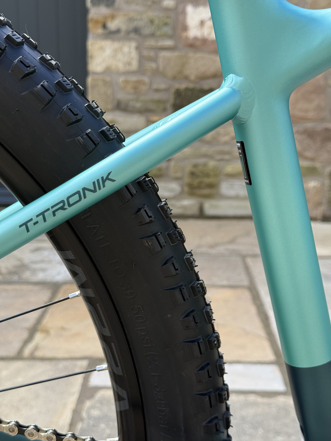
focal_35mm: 48
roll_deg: -1.0
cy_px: 220
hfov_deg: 30.3
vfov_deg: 39.7
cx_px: 166
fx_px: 612
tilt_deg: -12.3
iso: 100
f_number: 1.78
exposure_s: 1/1070
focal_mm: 6.76
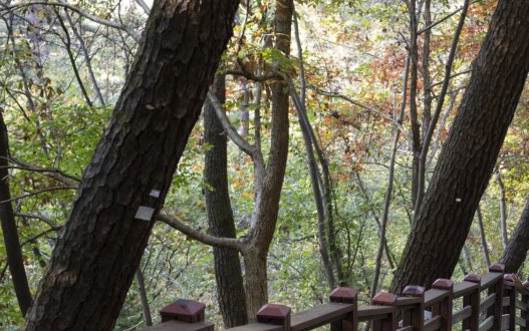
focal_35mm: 97
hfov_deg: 20.9
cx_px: 488
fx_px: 1399
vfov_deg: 13.4
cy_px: 269
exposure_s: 1/160
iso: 1600
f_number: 5.6
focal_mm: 49
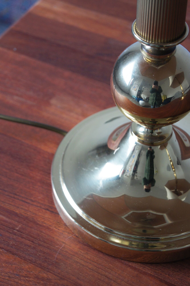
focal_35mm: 75
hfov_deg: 18.2
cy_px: 143
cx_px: 95
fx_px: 594
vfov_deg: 27.0
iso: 400
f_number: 5.6
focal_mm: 50
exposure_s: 1/25
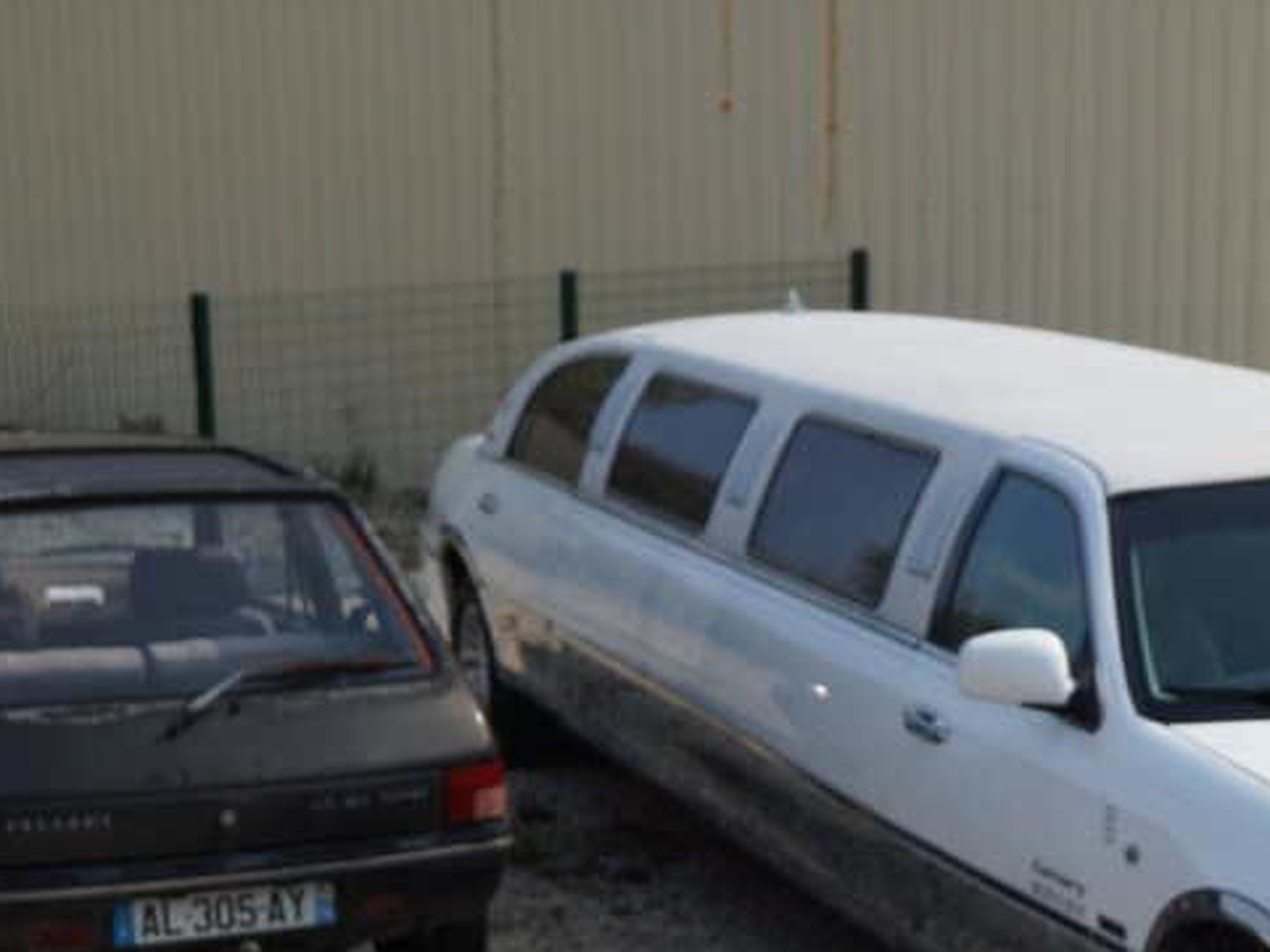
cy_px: 866
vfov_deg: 16.2
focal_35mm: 90
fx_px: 3303
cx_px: 1096
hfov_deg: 21.4
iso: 100
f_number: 5.6
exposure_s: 1/320
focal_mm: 30
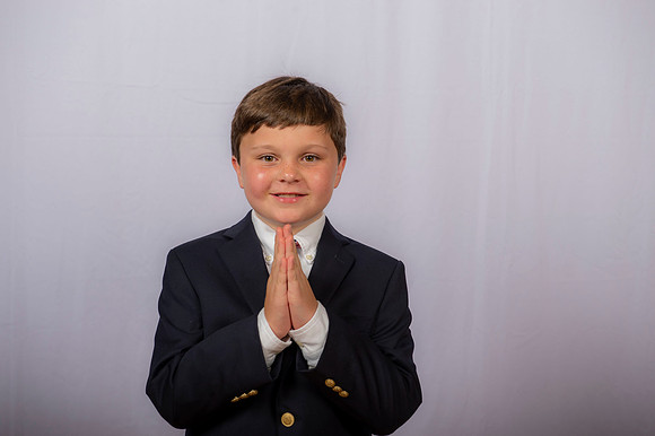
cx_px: 328
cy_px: 218
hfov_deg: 32.4
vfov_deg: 21.9
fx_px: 1127
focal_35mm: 62
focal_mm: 62
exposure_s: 1/200
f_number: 6.3
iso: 400
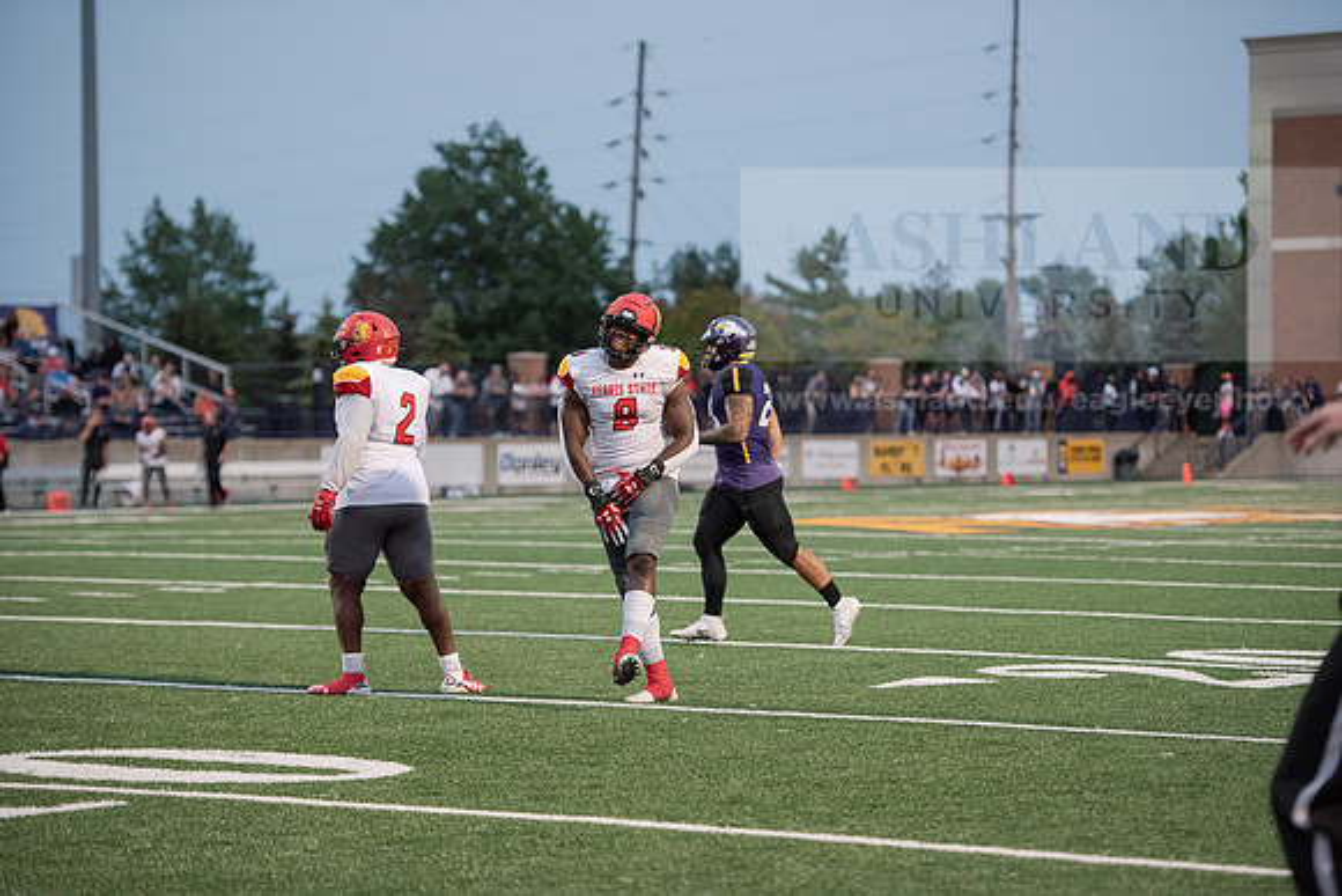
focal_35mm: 122
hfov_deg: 16.8
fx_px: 4549
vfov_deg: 11.2
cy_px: 448
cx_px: 671
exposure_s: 1/800
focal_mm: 122
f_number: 2.8
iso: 2500
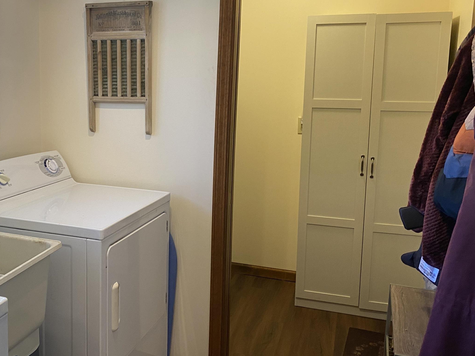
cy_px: 156
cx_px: 154
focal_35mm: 39
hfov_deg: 47.0
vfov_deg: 36.8
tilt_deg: -9.6
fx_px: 535
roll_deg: -0.9
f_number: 1.8
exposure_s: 1/60
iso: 100
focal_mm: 4.25
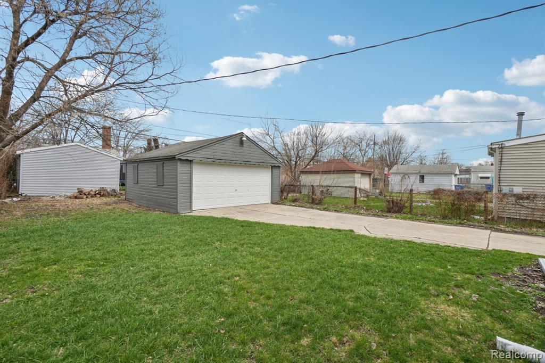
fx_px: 227
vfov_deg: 77.3
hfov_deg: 100.4
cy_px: 182
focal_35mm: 15
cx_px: 272
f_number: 8
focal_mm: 10
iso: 100
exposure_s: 1/250
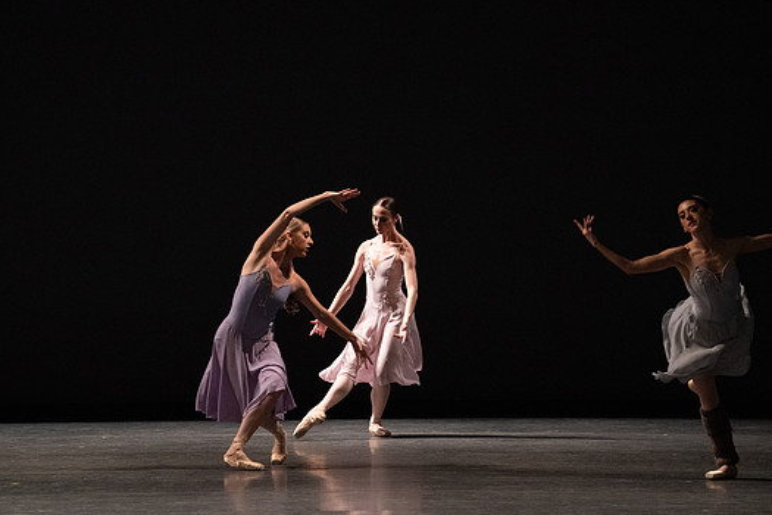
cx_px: 375
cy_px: 263
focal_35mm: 221
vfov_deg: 6.2
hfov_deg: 9.3
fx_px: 4739
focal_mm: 200
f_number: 5.6
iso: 12800
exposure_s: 1/400
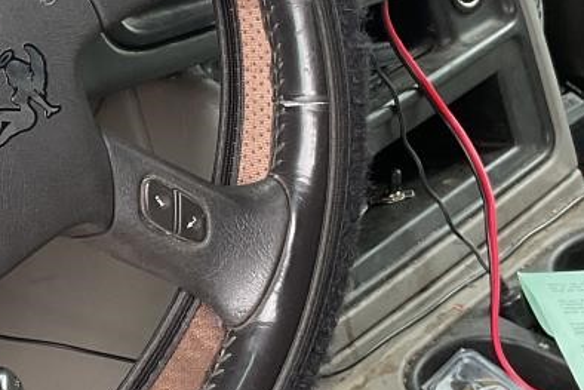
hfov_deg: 20.1
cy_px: 43
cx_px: -24
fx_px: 1590
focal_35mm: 98
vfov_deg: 13.9
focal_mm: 3
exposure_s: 1/60
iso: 50
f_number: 1.8
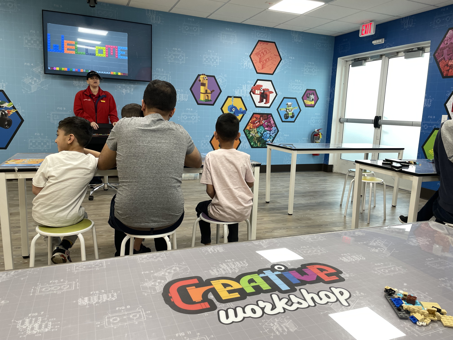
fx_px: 340
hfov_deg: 67.3
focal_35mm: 26
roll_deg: -1.8
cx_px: 226
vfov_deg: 53.1
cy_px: 170
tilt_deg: -8.3
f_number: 1.6
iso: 80
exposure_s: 1/120
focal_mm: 4.2
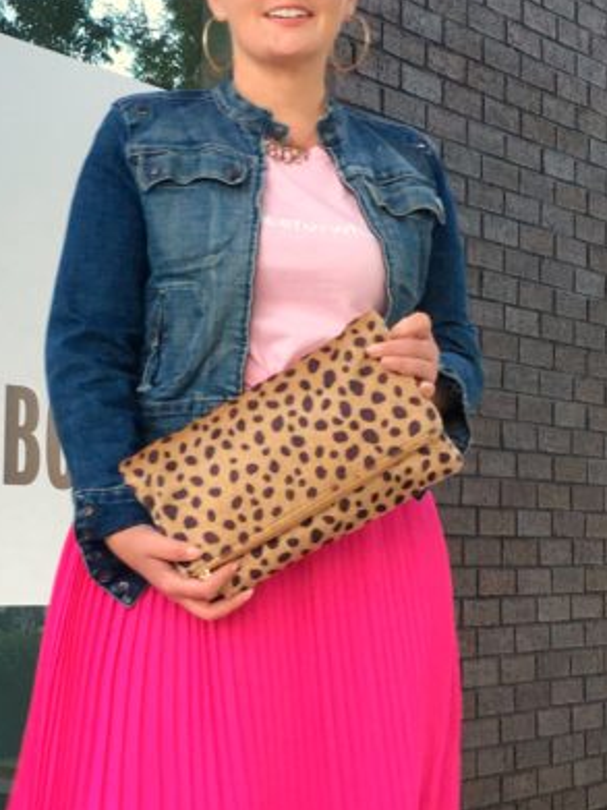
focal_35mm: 76
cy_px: 454
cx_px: 218
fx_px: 1778
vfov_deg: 25.6
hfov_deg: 19.3
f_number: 2.2
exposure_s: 1/15
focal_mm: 4.15
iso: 25
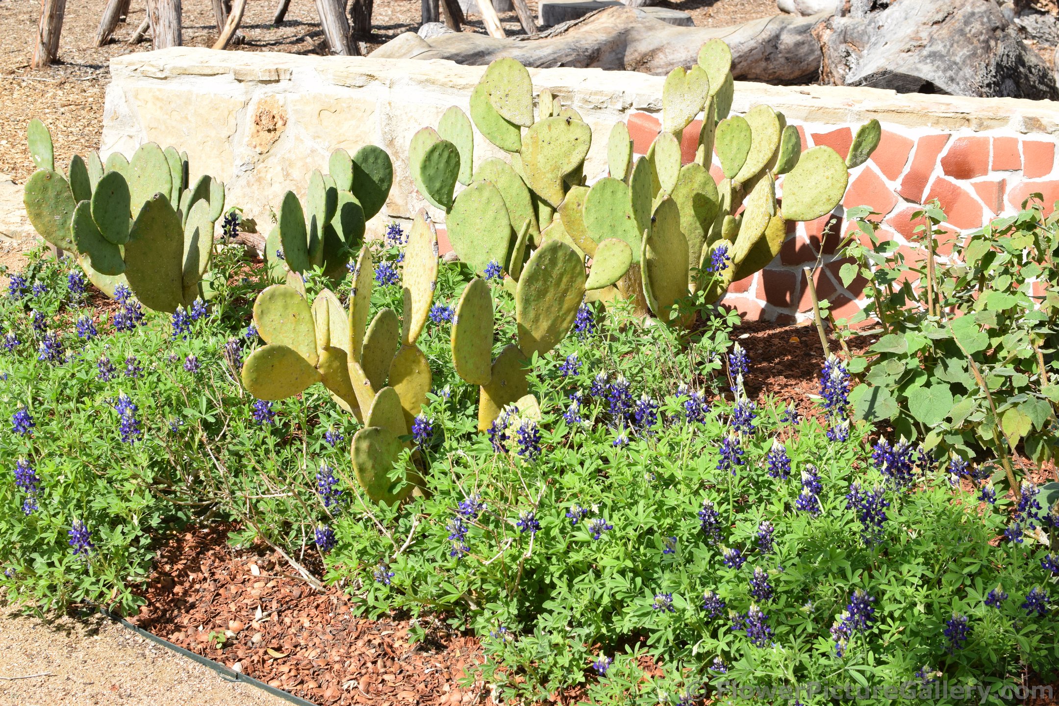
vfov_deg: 25.8
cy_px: 353
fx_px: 1544
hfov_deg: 37.9
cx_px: 530
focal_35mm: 52
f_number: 9
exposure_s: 1/320
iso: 200
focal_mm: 35
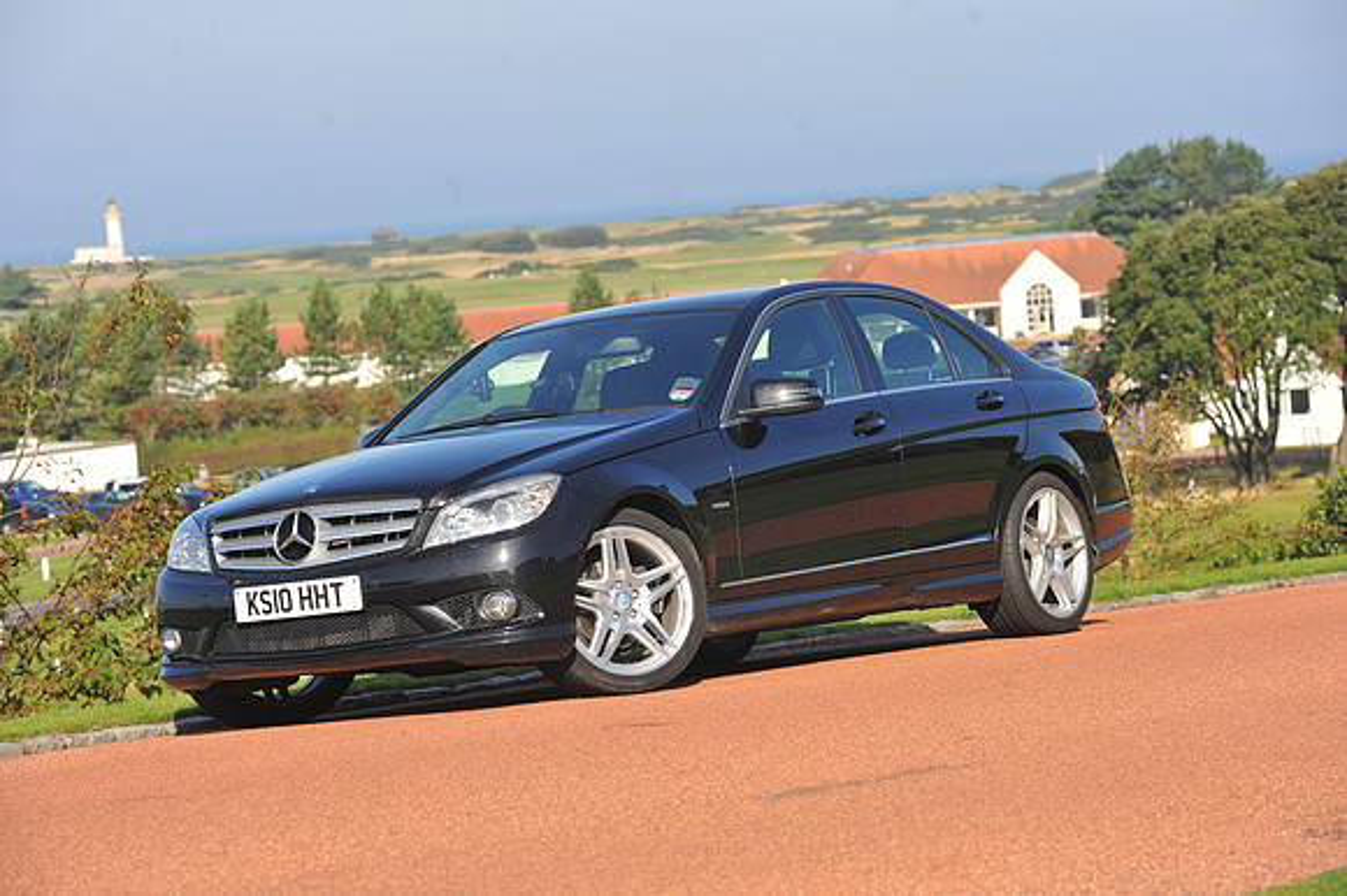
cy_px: 448
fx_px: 4487
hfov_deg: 17.1
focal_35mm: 120
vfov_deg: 11.4
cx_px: 674
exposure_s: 1/1250
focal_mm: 120
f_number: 8
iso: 500
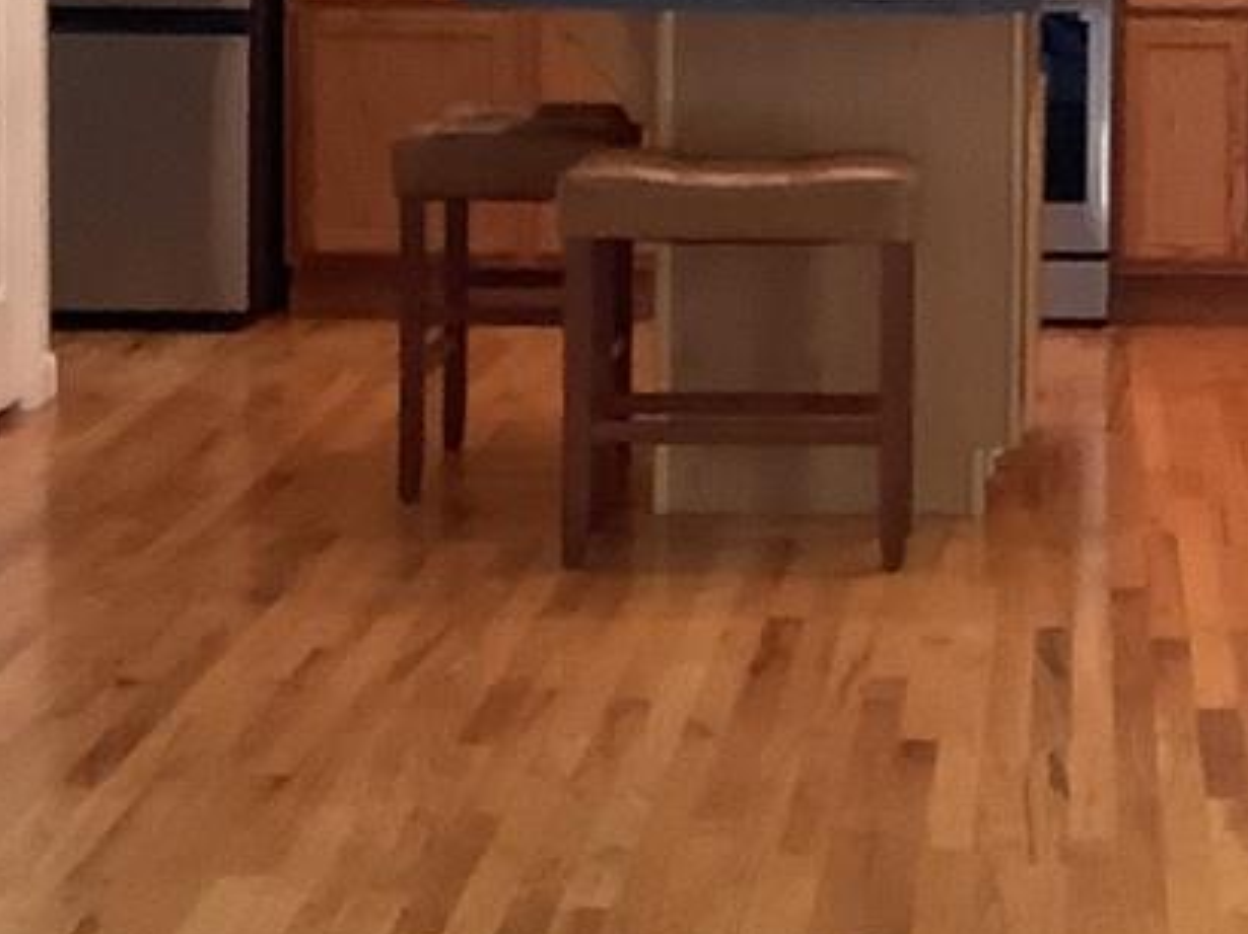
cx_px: 1297
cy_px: 27
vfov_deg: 12.1
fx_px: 4360
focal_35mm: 121
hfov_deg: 15.9
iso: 160
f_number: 2.4
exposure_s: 1/60
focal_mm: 3.3
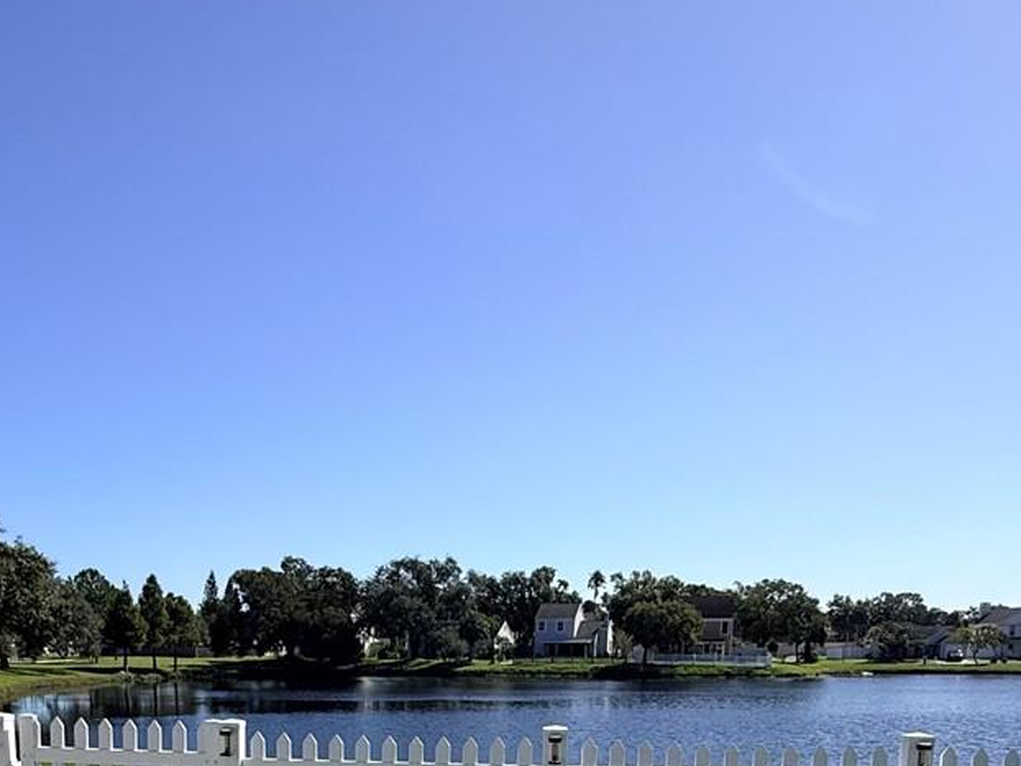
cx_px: 369
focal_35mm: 36
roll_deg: +1.1
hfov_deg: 50.7
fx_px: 1062
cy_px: 840
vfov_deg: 34.4
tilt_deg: -8.2
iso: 50
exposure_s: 1/2976
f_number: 2.2
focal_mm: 2.22
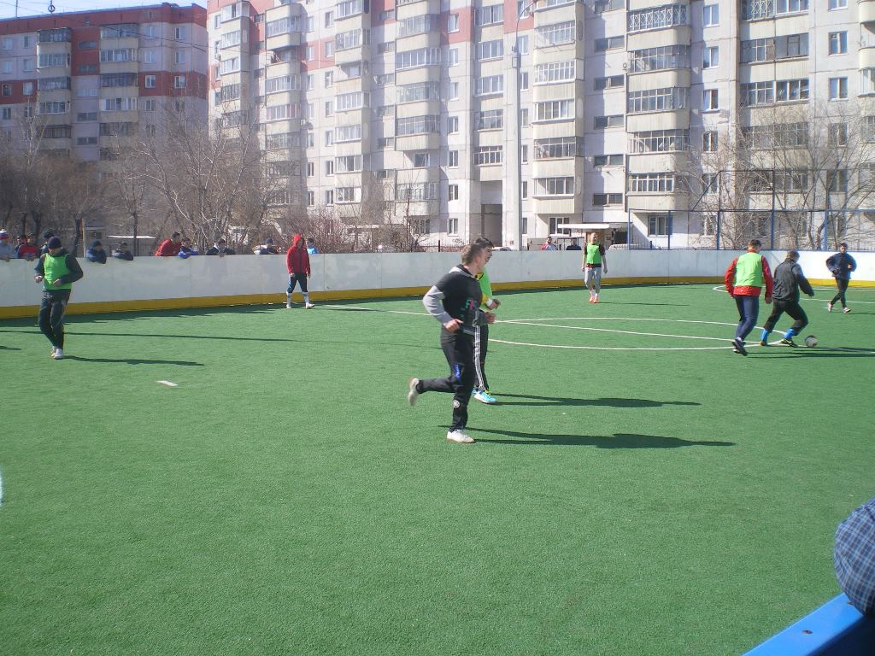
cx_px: 438
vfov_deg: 37.7
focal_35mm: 38
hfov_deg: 49.0
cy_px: 328
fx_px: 961
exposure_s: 1/200
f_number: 4.6
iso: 64
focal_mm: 6.3
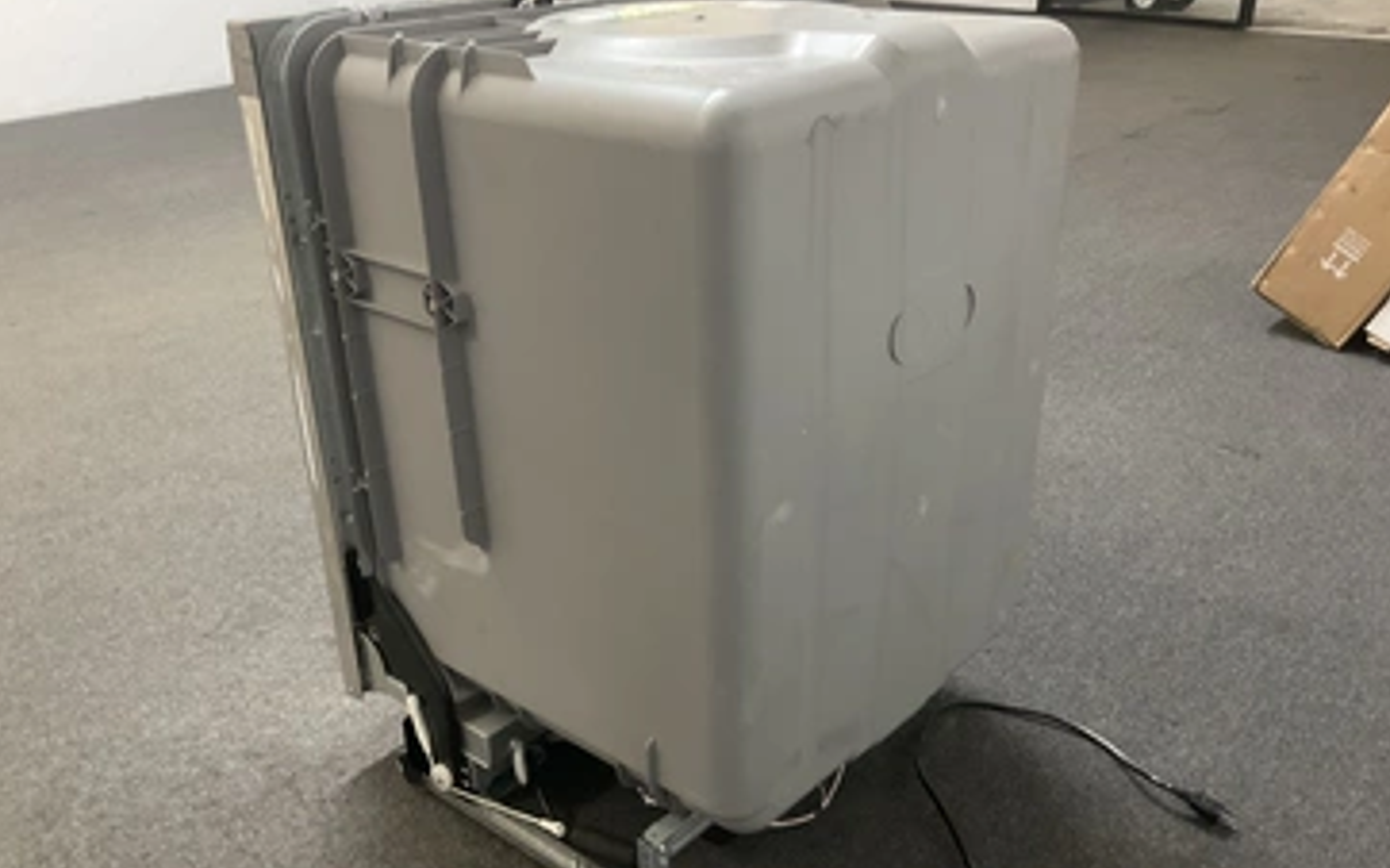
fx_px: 1288
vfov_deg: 37.2
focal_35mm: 34
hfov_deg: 56.7
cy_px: 488
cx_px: 691
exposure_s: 1/30
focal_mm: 3
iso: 320
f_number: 1.8
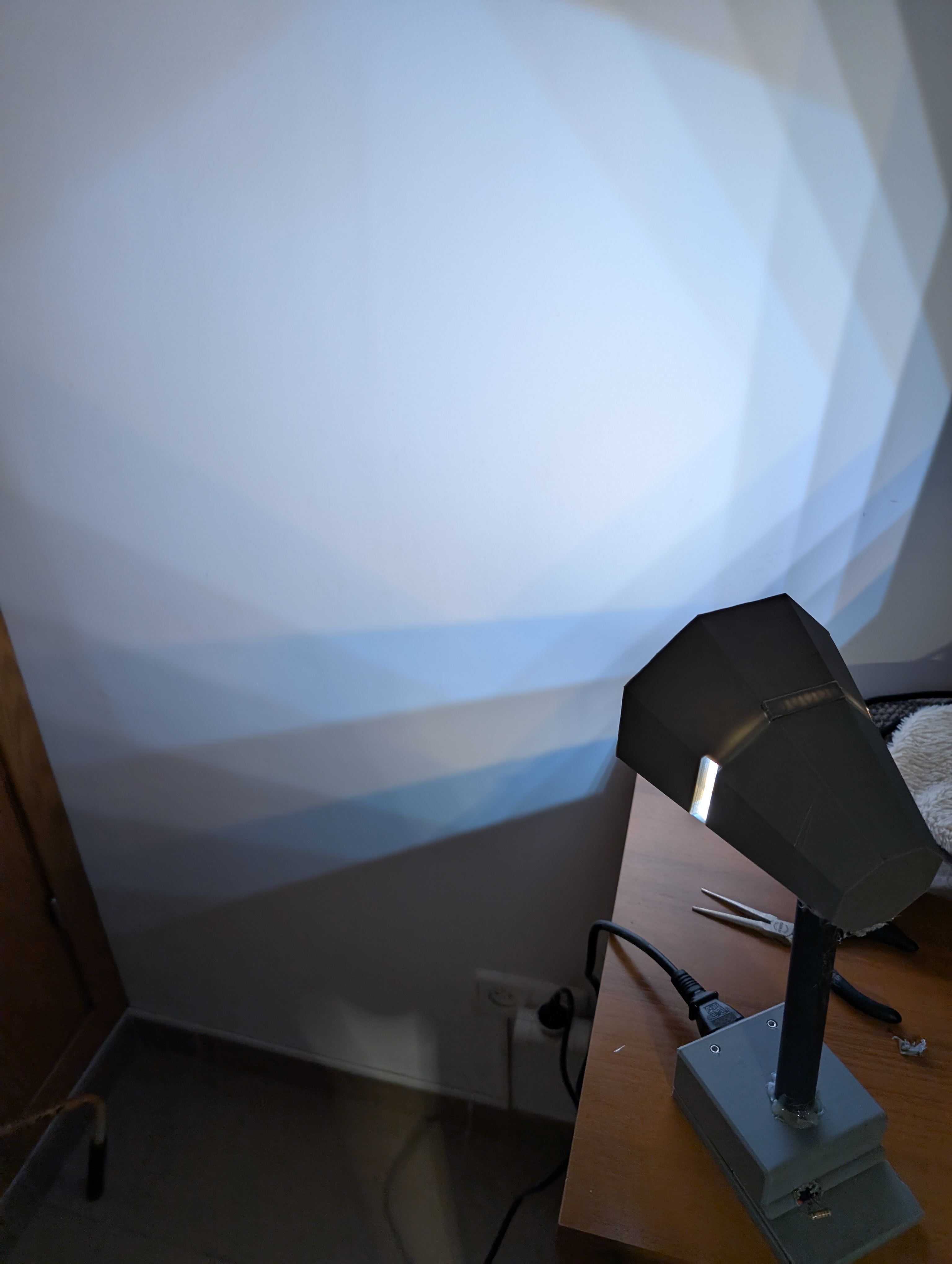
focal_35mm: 24
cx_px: 476
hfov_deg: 56.9
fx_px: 878
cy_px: 632
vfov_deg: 71.5
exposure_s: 1/110
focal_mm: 6.9
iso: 72
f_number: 1.68
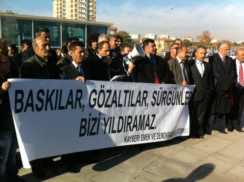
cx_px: 122
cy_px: 91
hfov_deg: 52.7
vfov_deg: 40.6
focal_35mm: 35
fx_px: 246
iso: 80
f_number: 2.8
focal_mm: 3.85
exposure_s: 1/958
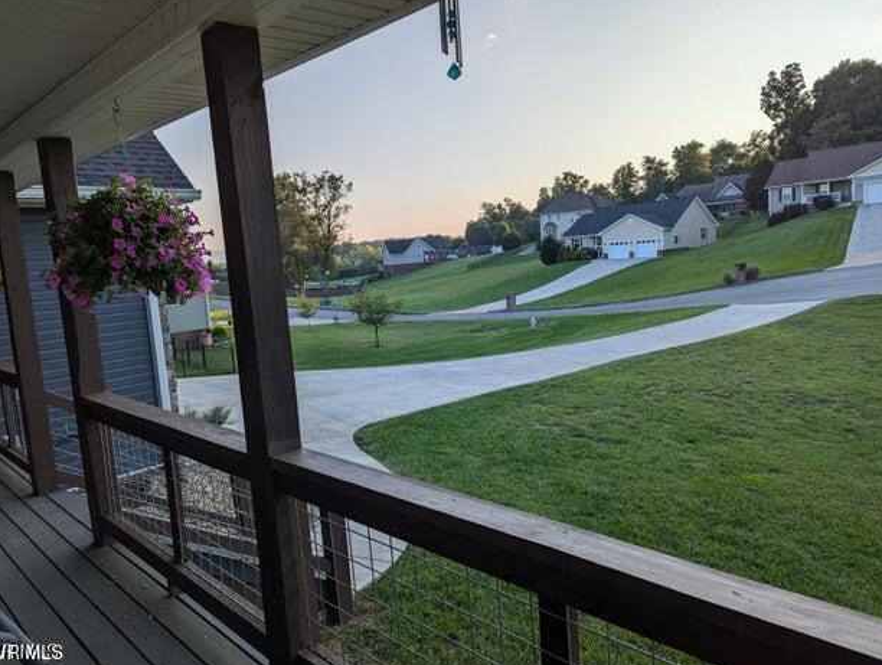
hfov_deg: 69.3
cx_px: 434
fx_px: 638
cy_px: 338
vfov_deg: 55.0
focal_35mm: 25
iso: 55
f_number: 1.85
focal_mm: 6.81
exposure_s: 1/2309
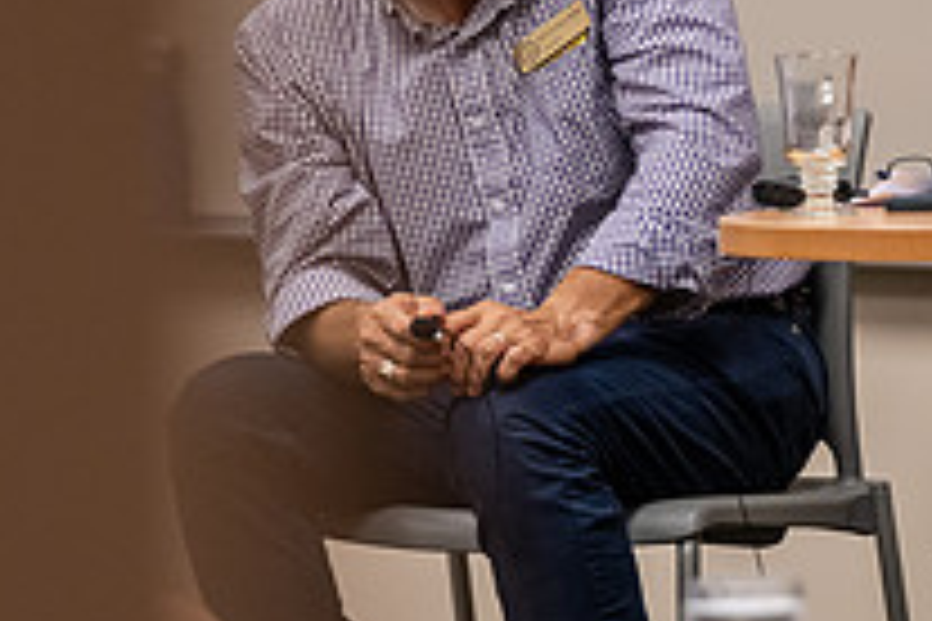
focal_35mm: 308
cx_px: 819
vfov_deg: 4.5
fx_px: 7973
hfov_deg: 6.7
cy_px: 223
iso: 2000
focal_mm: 110
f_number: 3.2
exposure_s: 1/200
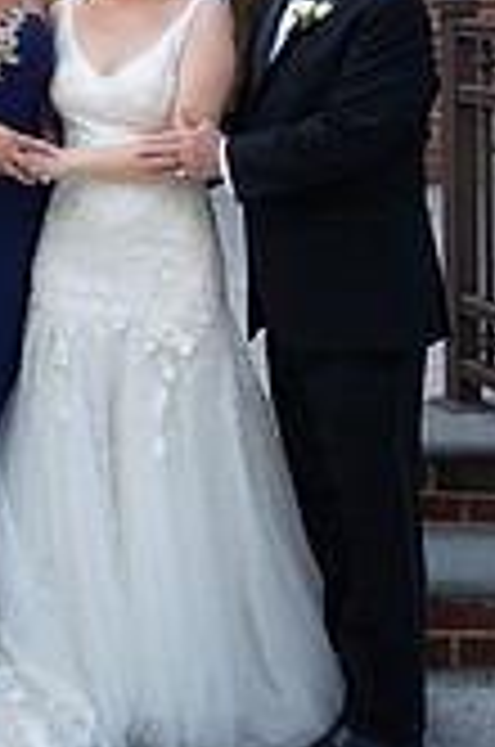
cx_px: 43
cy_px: -63
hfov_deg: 16.0
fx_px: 1740
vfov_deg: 22.9
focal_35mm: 84
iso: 400
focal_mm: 31
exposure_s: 1/1250
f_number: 4
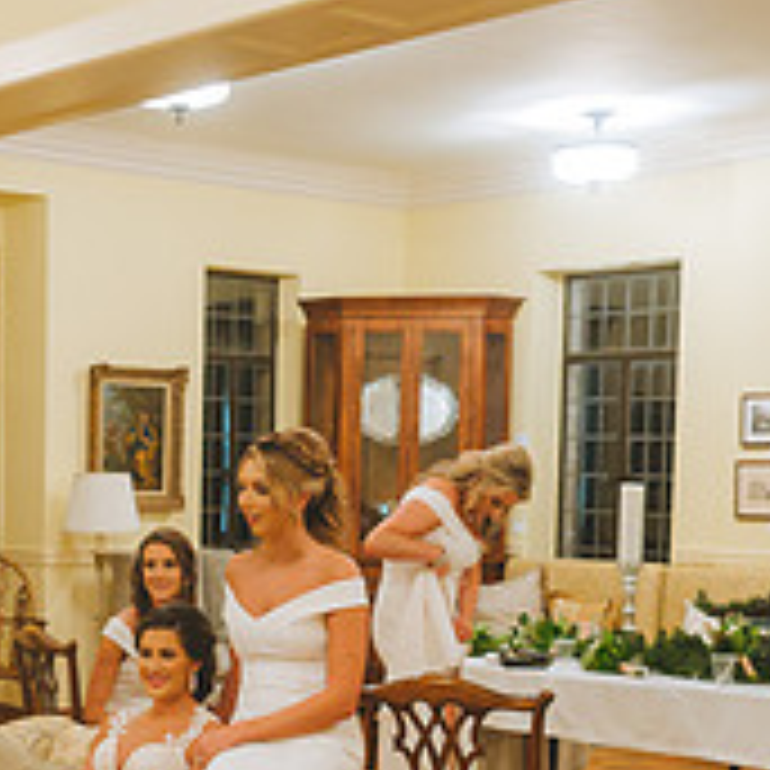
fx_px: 1736
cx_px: -9
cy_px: 639
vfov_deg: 24.5
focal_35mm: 69
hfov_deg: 23.9
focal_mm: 24
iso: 2000
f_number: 3.5
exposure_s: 1/50
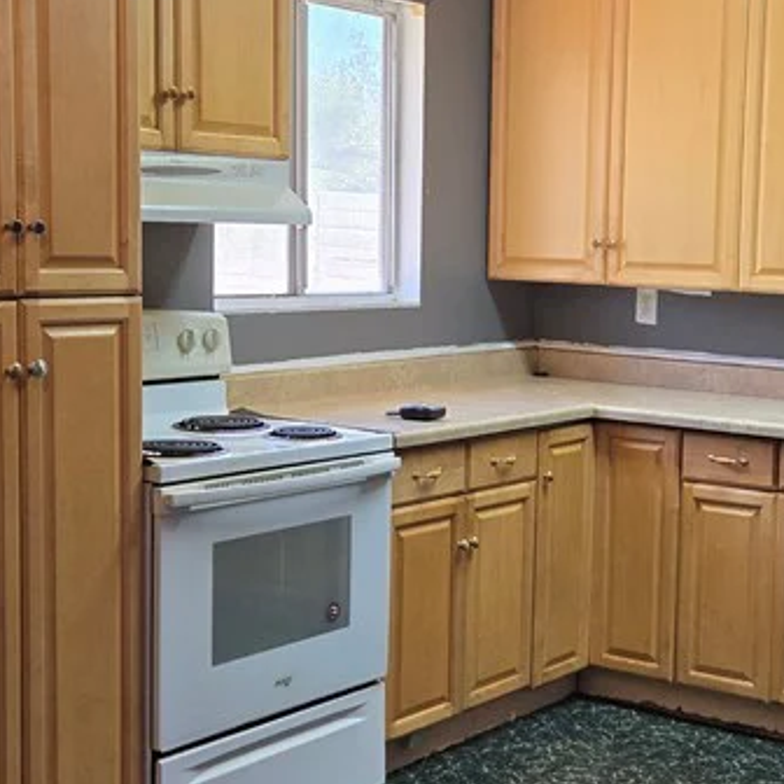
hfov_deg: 27.5
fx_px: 1589
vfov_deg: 27.7
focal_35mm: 62
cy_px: 392
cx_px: 553
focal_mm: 5.4
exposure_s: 1/120
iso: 125
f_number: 1.8
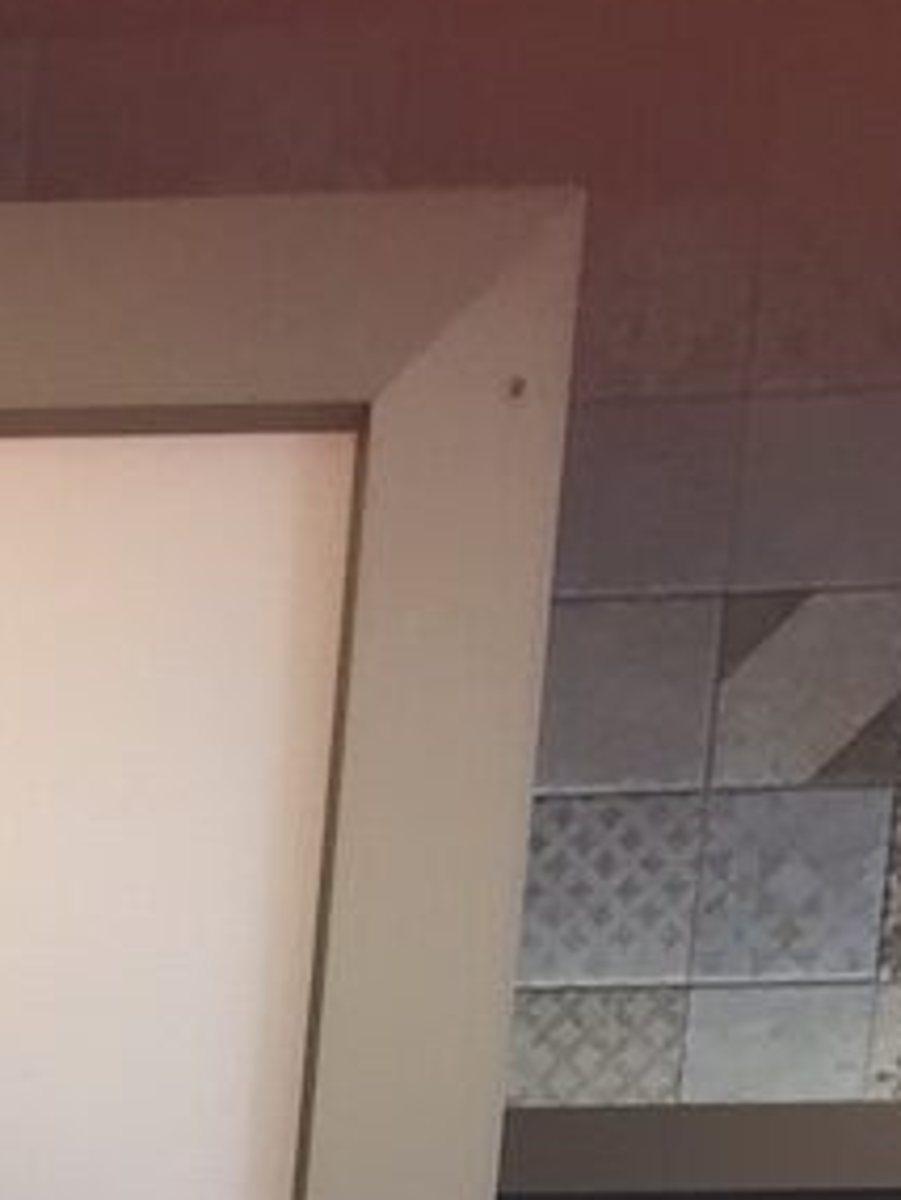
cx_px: -1006
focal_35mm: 166
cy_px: 3305
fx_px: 5757
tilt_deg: -13.0
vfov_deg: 9.8
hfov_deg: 8.4
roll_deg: -2.4
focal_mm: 4.15
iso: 32
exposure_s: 1/100
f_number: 2.2
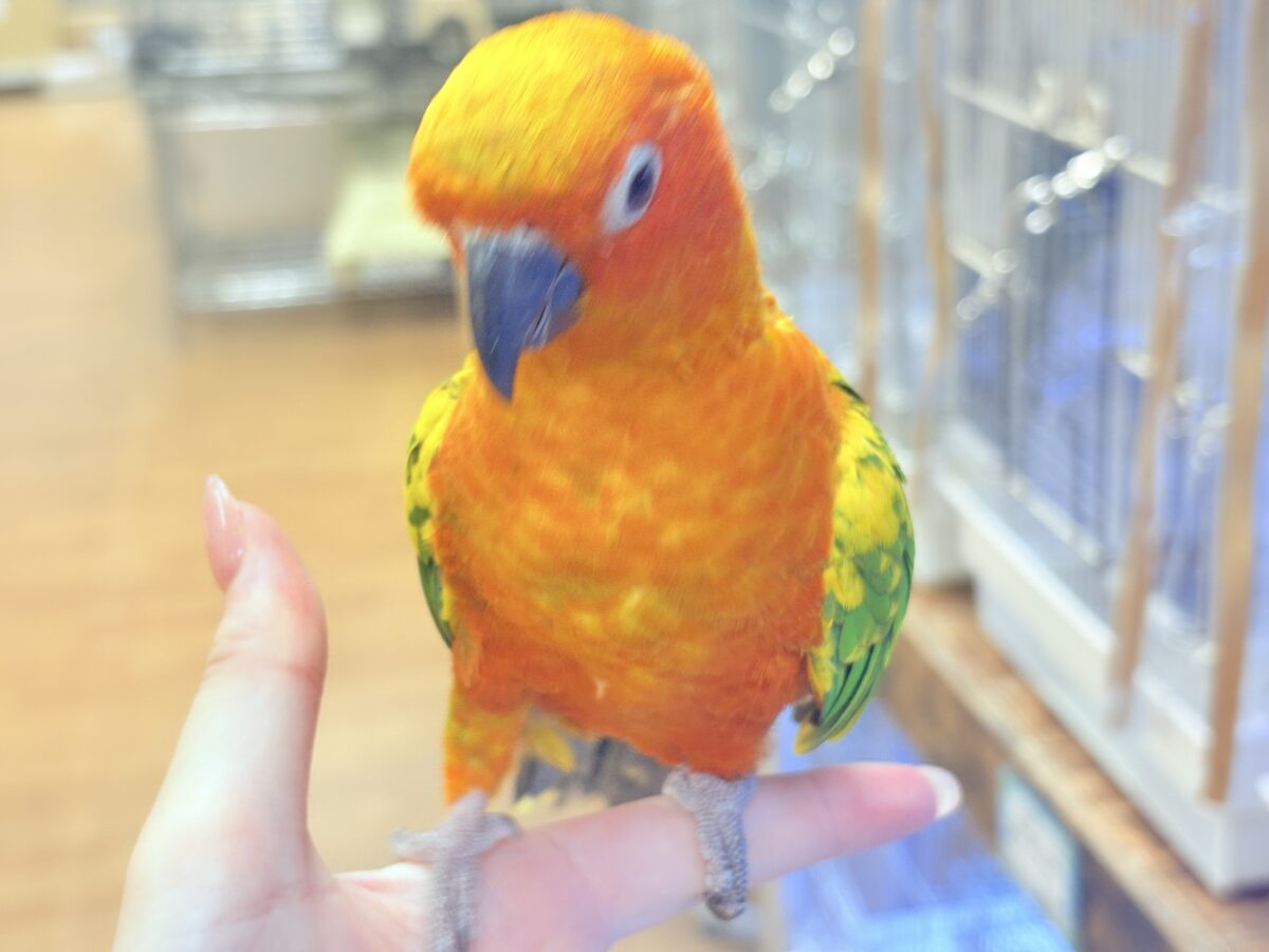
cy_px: 476
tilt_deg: -20.1
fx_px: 1906
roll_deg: +3.9
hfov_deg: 36.8
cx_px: 634
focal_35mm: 52
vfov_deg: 28.0
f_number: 1.6
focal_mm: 5.96
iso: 40
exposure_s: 1/50
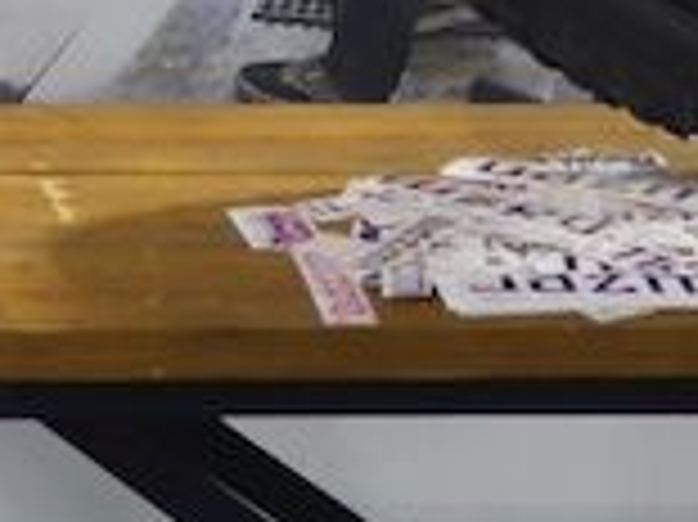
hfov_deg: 6.9
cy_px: -1100
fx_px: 5722
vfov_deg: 4.9
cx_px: -419
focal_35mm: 284
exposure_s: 1/60
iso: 250
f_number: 1.7
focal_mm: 20
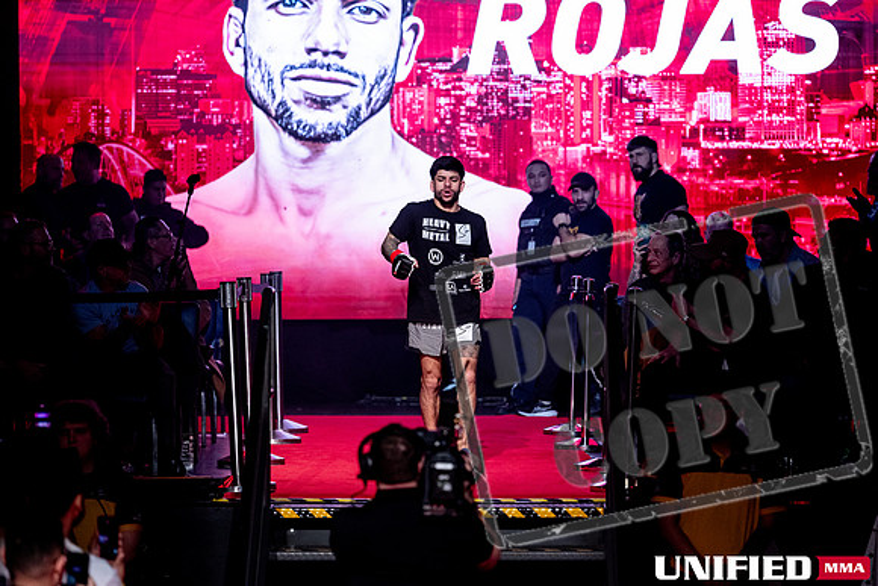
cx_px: 439
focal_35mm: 150
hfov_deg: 13.7
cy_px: 293
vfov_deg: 9.2
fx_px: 3659
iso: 2500
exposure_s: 1/640
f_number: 2.8
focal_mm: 150
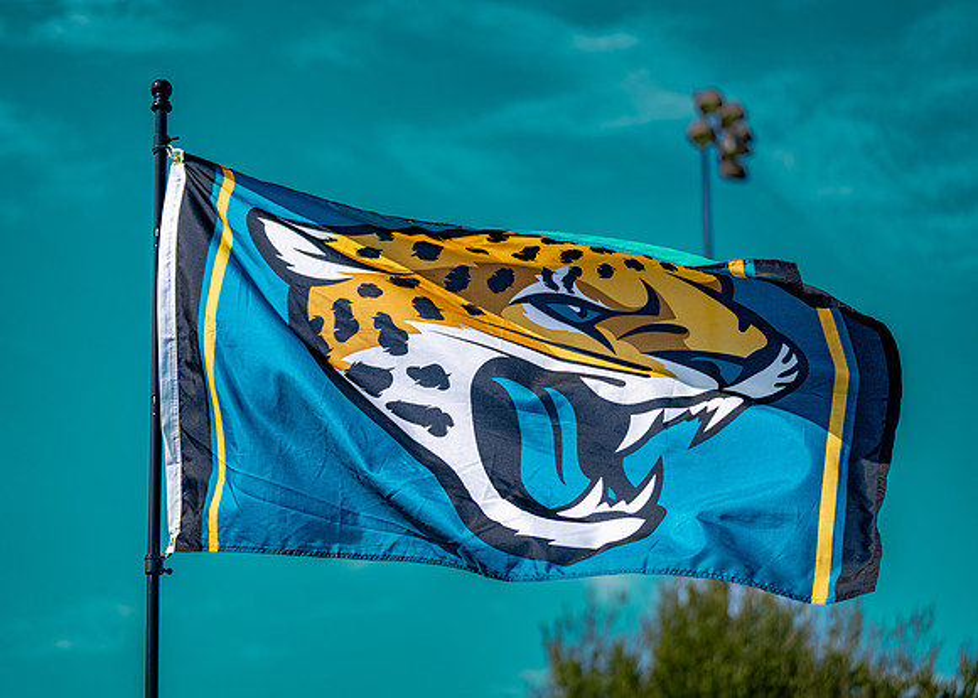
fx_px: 2104
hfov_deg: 26.2
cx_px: 440
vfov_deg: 18.8
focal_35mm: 76
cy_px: 343
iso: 160
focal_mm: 70
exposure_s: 1/3200
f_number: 2.8
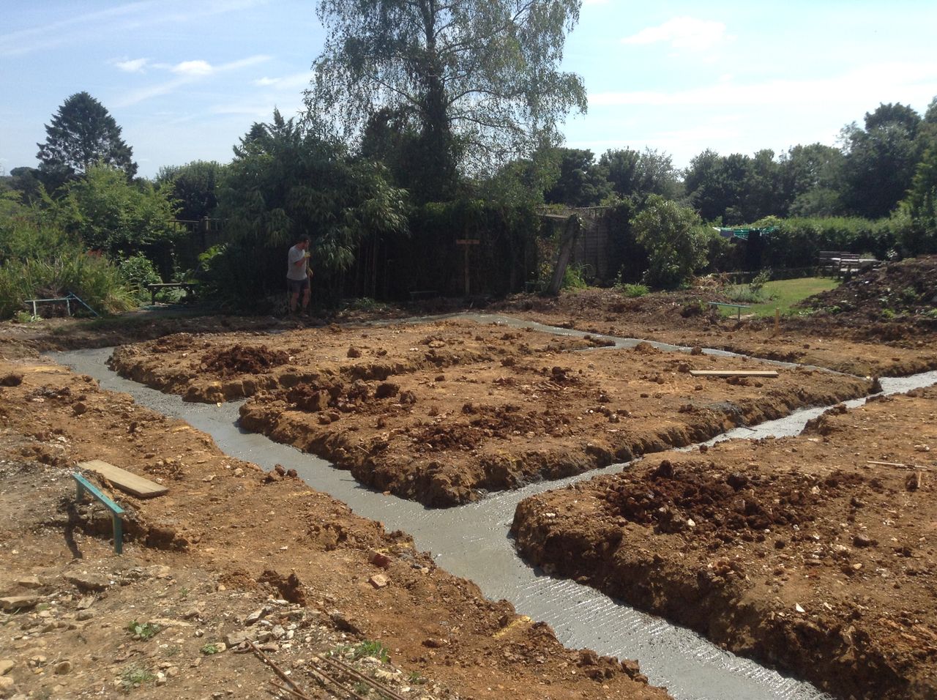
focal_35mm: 33
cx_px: 468
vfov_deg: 42.8
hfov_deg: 55.4
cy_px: 350
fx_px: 892
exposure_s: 1/1016
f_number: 2.4
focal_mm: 3.3
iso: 32
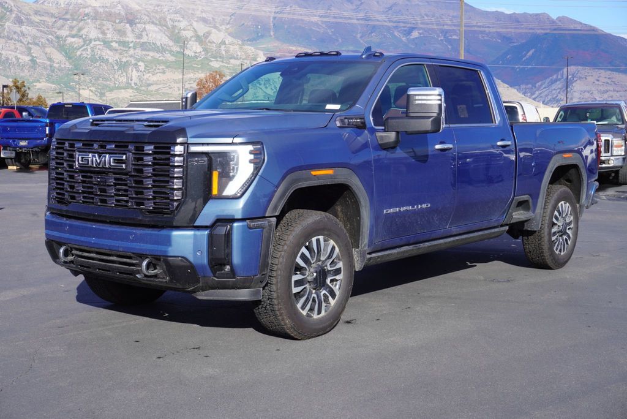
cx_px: 314
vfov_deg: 26.5
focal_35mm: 51
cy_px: 210
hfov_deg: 38.9
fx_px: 889
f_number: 9
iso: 100
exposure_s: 1/100
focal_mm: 34
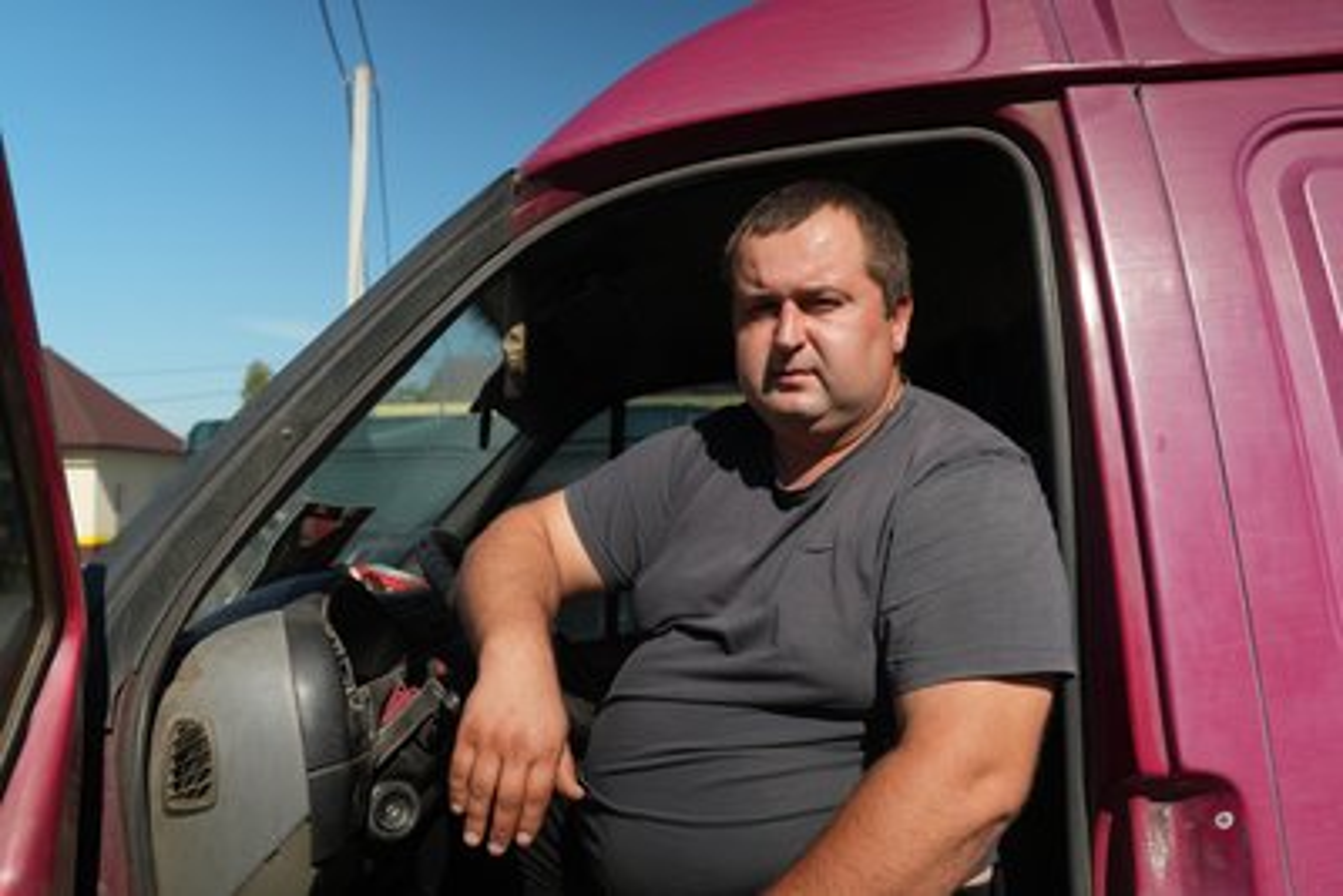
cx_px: 672
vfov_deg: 41.1
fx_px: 1194
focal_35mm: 32
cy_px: 448
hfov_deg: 58.7
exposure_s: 1/60
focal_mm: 32
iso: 640
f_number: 5.6
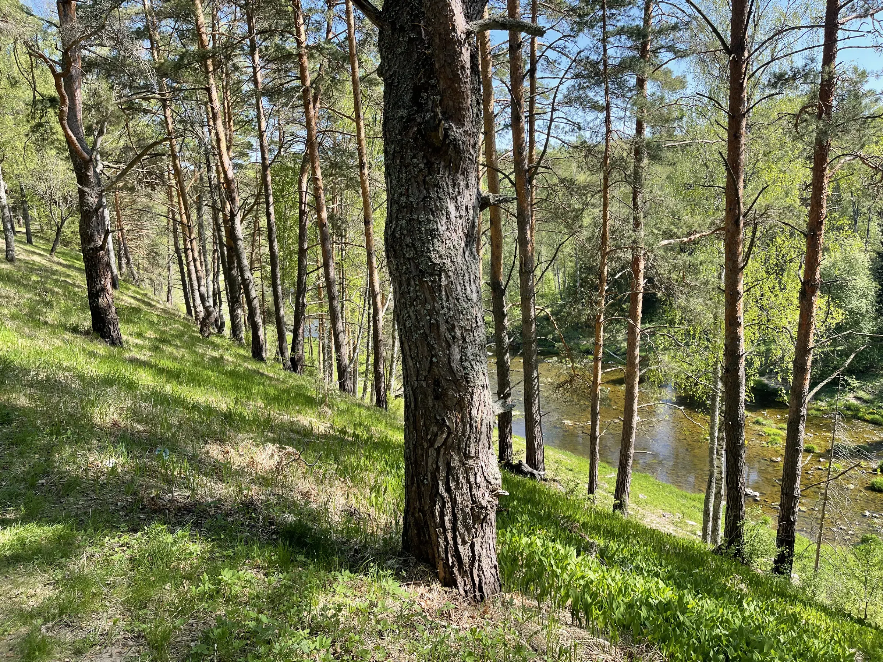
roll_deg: +4.4
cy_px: 331
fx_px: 663
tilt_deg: -12.4
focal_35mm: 26
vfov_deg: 53.1
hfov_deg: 67.3
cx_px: 442
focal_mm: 5.1
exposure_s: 1/672
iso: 32
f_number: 1.6
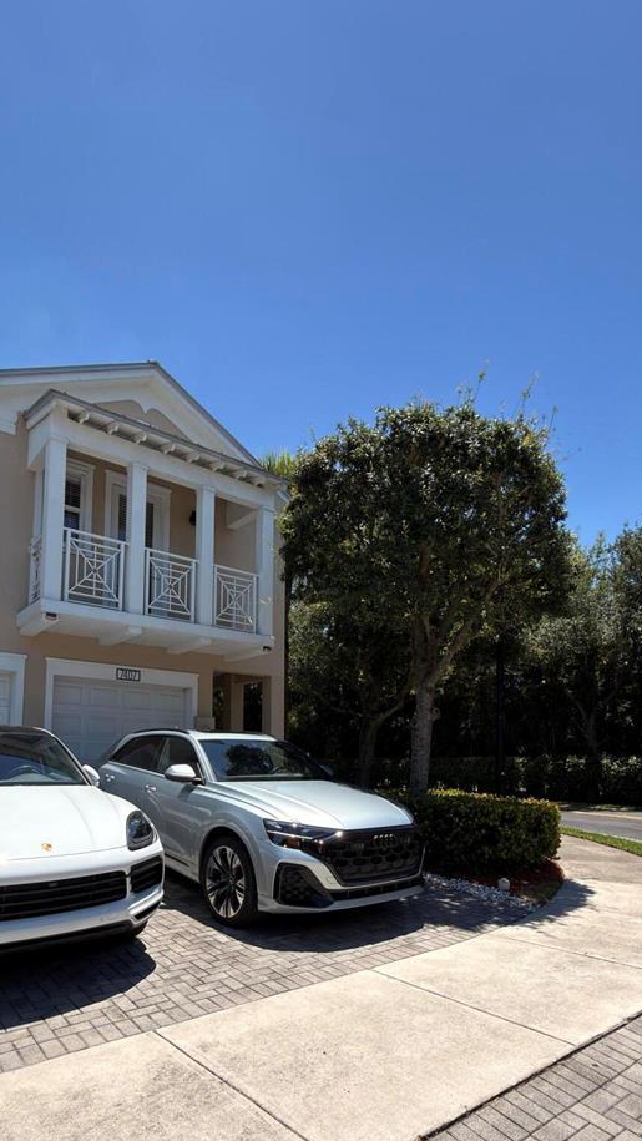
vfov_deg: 84.9
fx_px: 605
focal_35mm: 20
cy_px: 715
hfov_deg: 55.8
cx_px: 292
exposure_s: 1/868
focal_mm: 2.22
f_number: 2.2
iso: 16
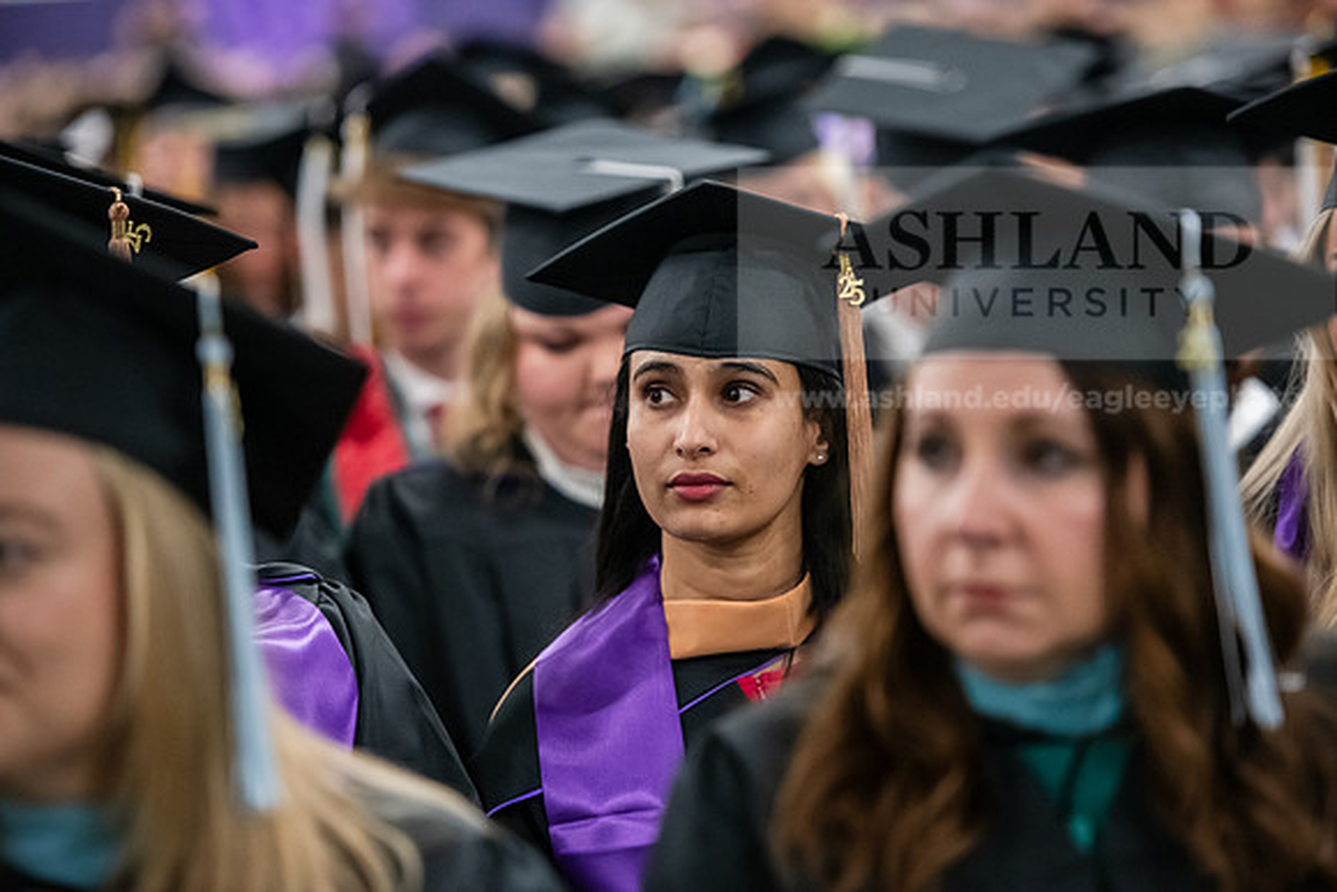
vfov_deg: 8.9
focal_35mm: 155
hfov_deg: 13.2
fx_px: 5758
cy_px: 446
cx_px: 668
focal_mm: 155
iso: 4000
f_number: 2.8
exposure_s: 1/200
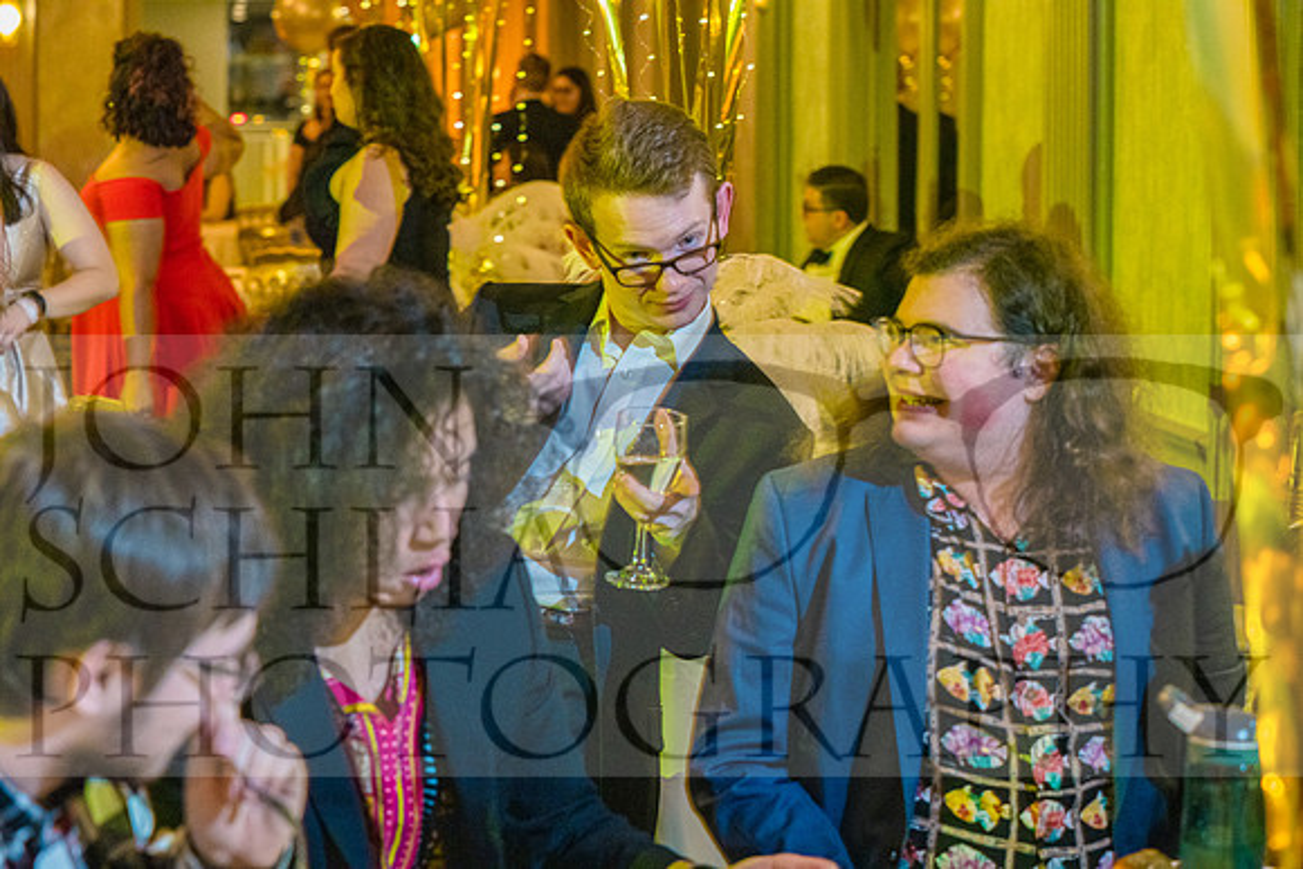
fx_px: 2534
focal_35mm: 70
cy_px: 434
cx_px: 652
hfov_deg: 28.8
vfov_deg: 19.5
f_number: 4.5
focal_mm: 70
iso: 10000
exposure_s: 1/30
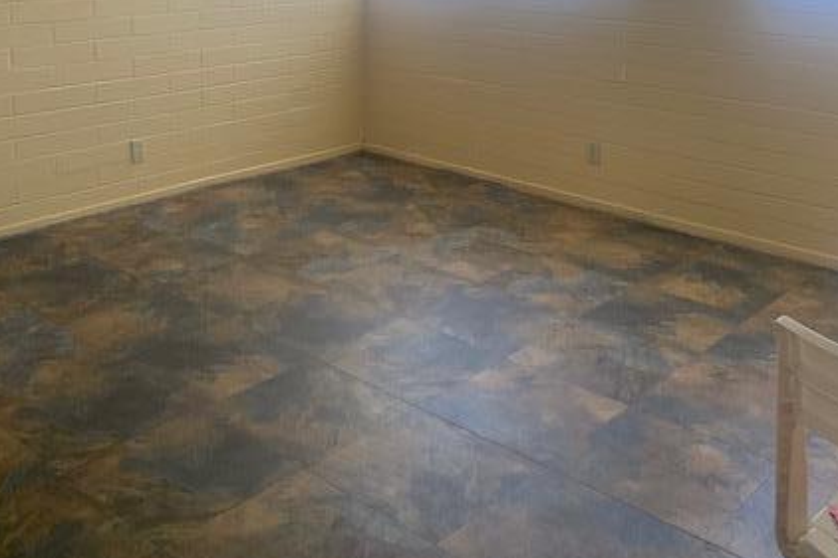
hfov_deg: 47.3
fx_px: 954
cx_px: 373
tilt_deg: -8.1
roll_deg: -1.6
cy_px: 79
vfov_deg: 31.4
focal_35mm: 41
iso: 100
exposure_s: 1/94
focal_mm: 4.25
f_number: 1.8
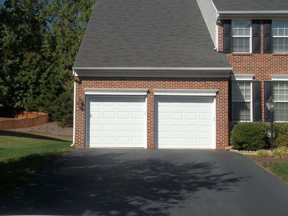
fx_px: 383
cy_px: 108
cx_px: 144
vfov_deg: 31.5
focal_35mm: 46
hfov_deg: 41.2
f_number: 8.8
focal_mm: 8.3
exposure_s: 1/200
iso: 64
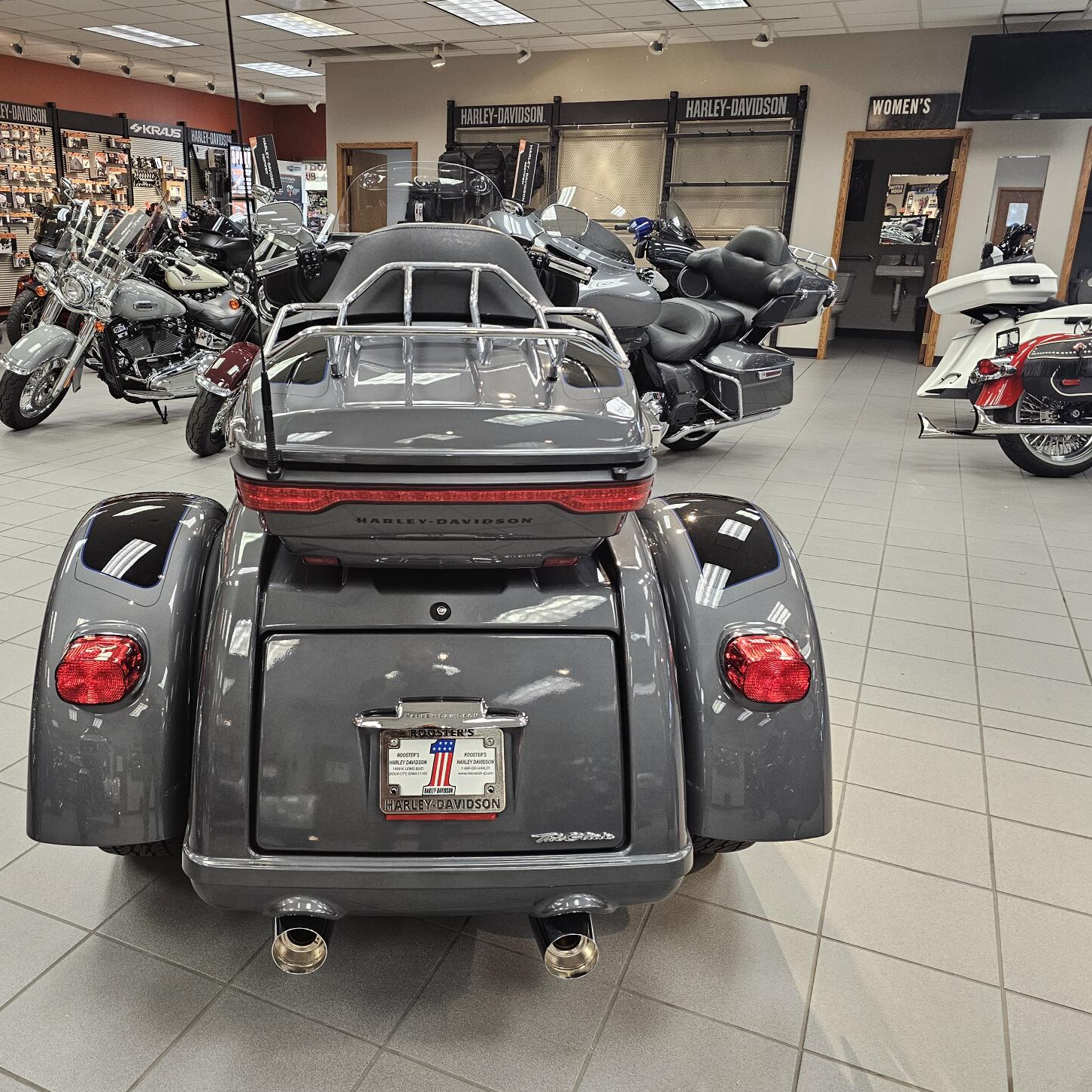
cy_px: 542
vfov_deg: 57.3
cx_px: 429
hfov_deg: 56.8
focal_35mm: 28
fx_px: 999
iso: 320
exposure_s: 1/120
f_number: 1.7
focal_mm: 6.3
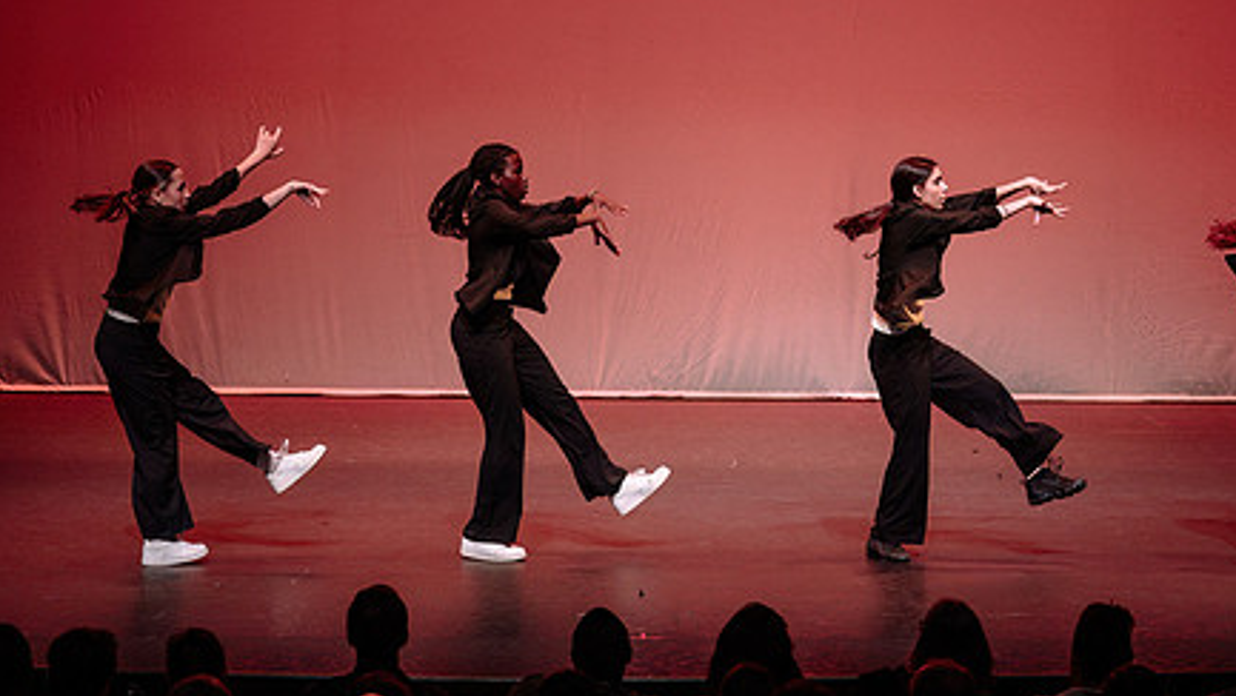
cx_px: 891
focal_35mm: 118
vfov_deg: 10.3
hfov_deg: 18.1
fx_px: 3869
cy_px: 414
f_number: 2.8
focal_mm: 72
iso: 1250
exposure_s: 1/400
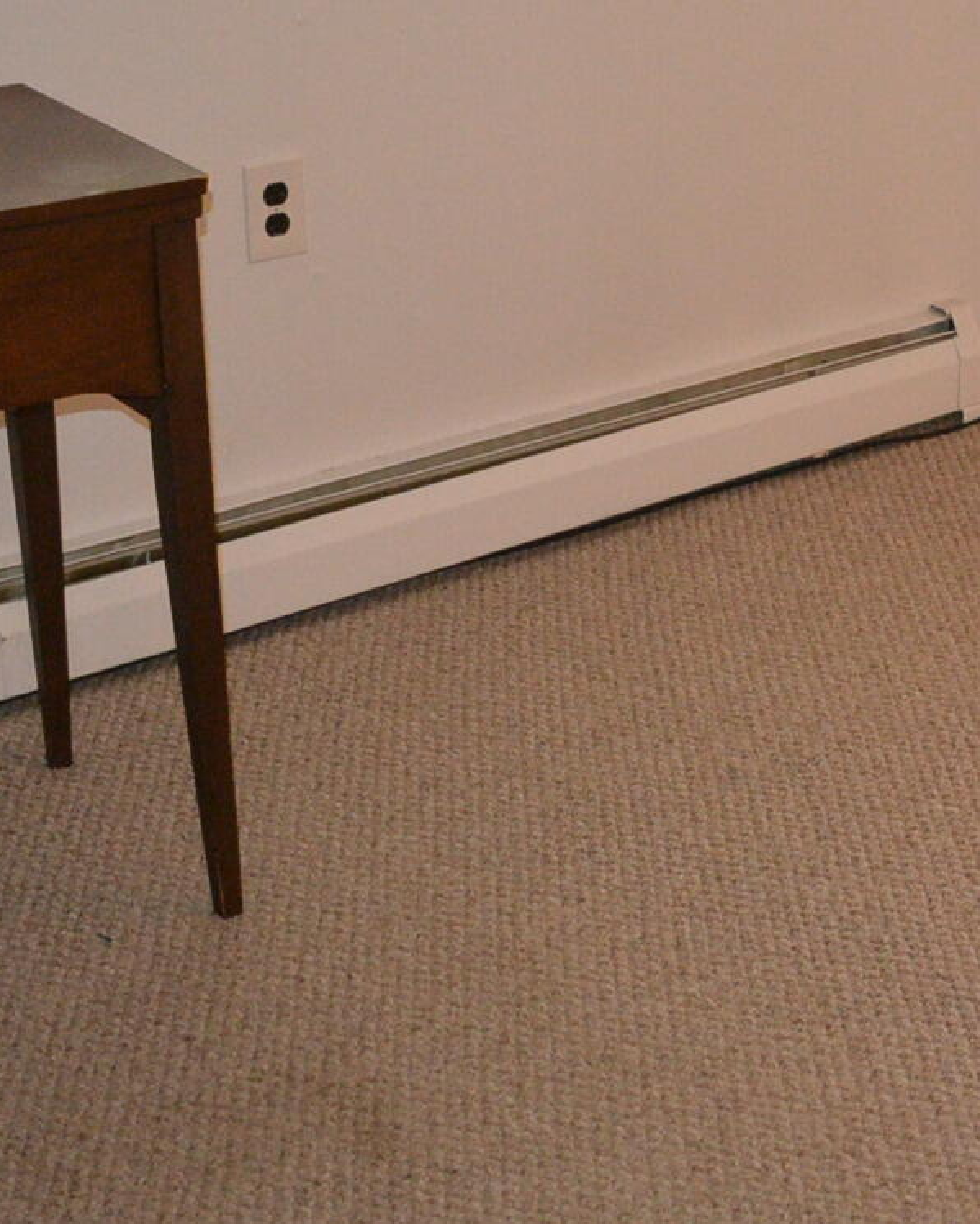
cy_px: 262
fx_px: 2826
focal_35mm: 78
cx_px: 1009
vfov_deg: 24.1
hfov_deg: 19.1
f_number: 3.5
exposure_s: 1/60
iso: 1800
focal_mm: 18
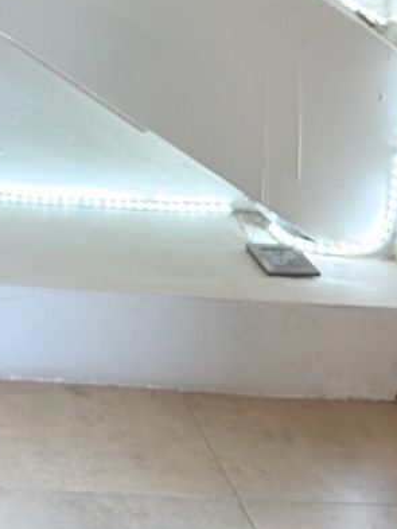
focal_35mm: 146
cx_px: -409
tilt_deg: -27.8
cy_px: -58
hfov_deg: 9.5
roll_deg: -2.9
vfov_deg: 13.2
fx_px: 2231
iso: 50
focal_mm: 6.76
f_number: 1.78
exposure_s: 1/60
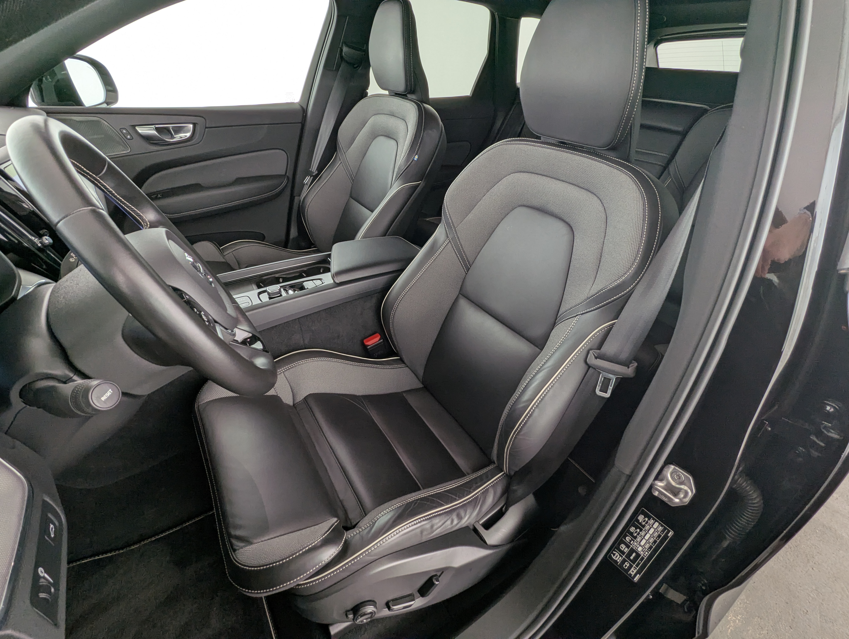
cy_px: 320
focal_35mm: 16
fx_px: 393
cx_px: 424
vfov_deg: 78.2
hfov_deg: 94.4
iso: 74
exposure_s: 1/49.2
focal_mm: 2.35
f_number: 2.2
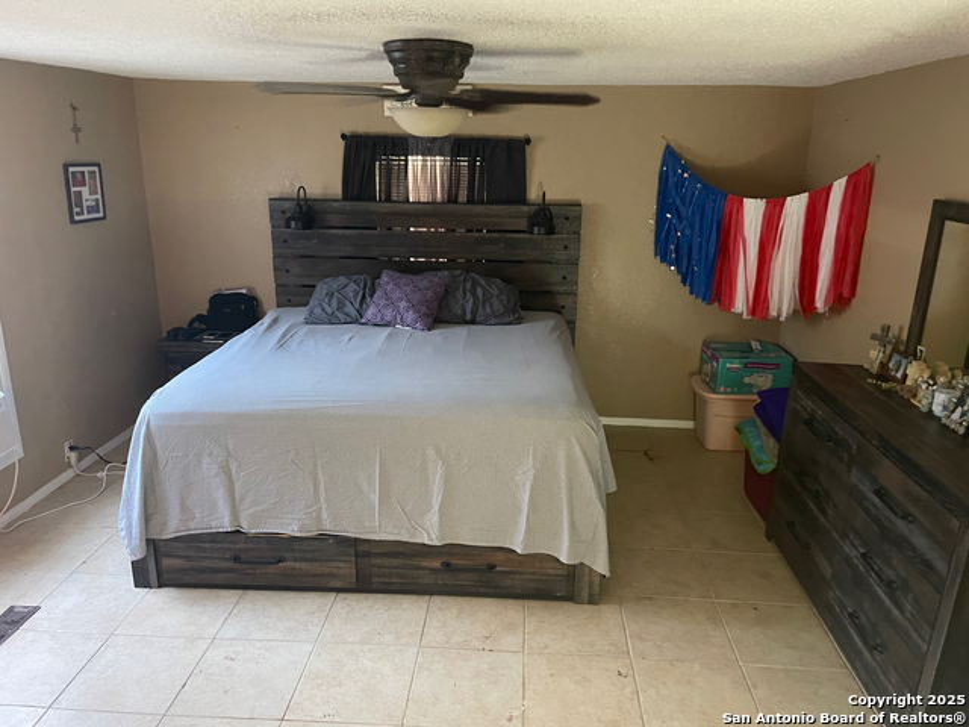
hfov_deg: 67.3
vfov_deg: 53.1
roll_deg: -1.2
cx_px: 484
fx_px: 728
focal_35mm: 26
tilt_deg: -17.3
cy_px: 364
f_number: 1.6
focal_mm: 4.2
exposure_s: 1/30
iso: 500
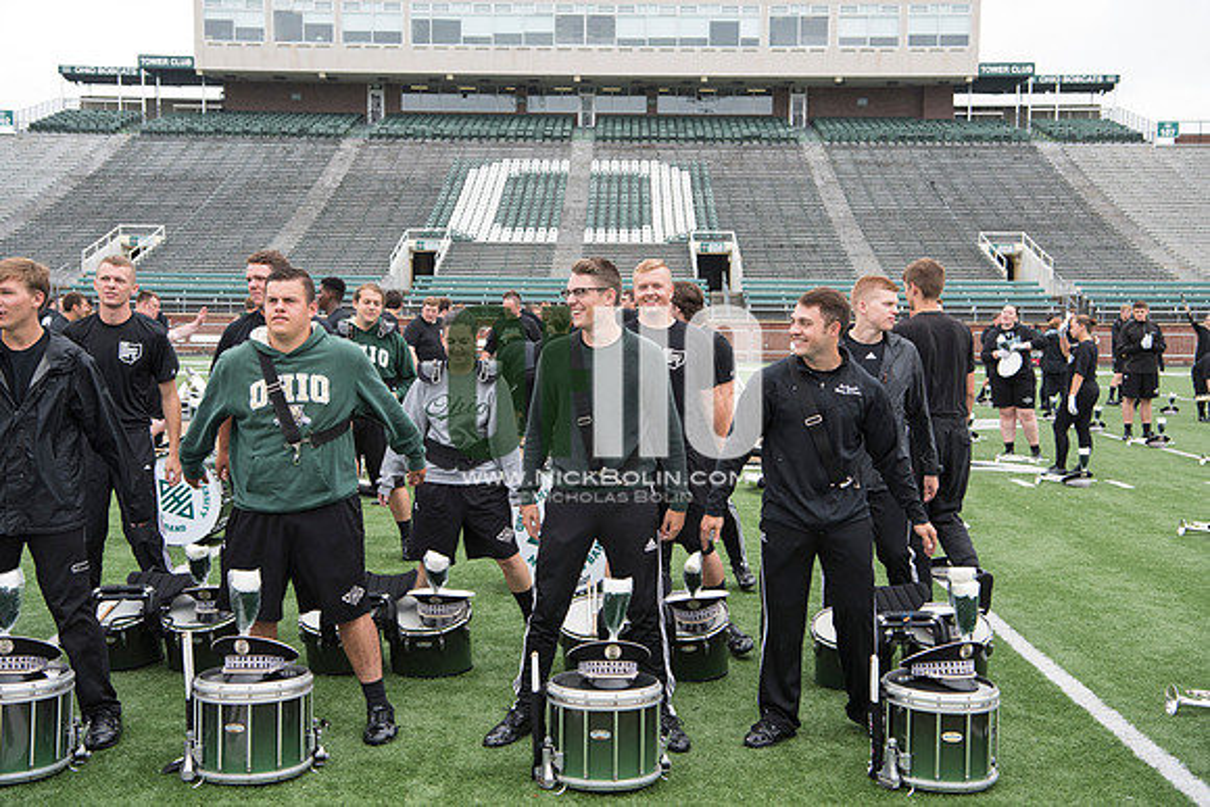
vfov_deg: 29.3
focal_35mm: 46
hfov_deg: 42.7
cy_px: 404
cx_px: 605
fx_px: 1546
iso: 640
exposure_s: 1/500
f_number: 5.6
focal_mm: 46
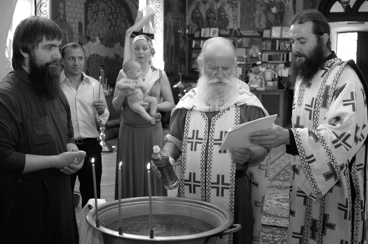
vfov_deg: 31.8
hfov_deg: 46.5
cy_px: 122
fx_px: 429
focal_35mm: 42
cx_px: 184
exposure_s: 1/200
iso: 640
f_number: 3.5
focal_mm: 28
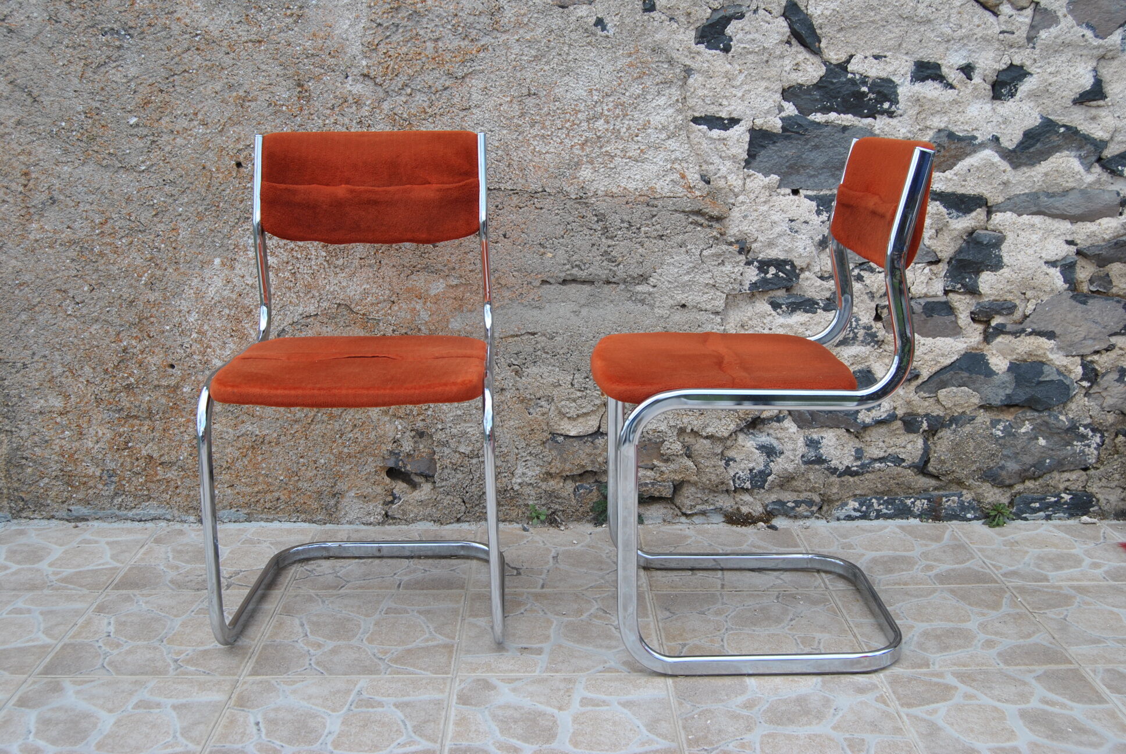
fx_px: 1221
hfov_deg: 49.5
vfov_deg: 34.3
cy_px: 377
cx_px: 563
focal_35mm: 39
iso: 100
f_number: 6.3
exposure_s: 1/160
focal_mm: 26
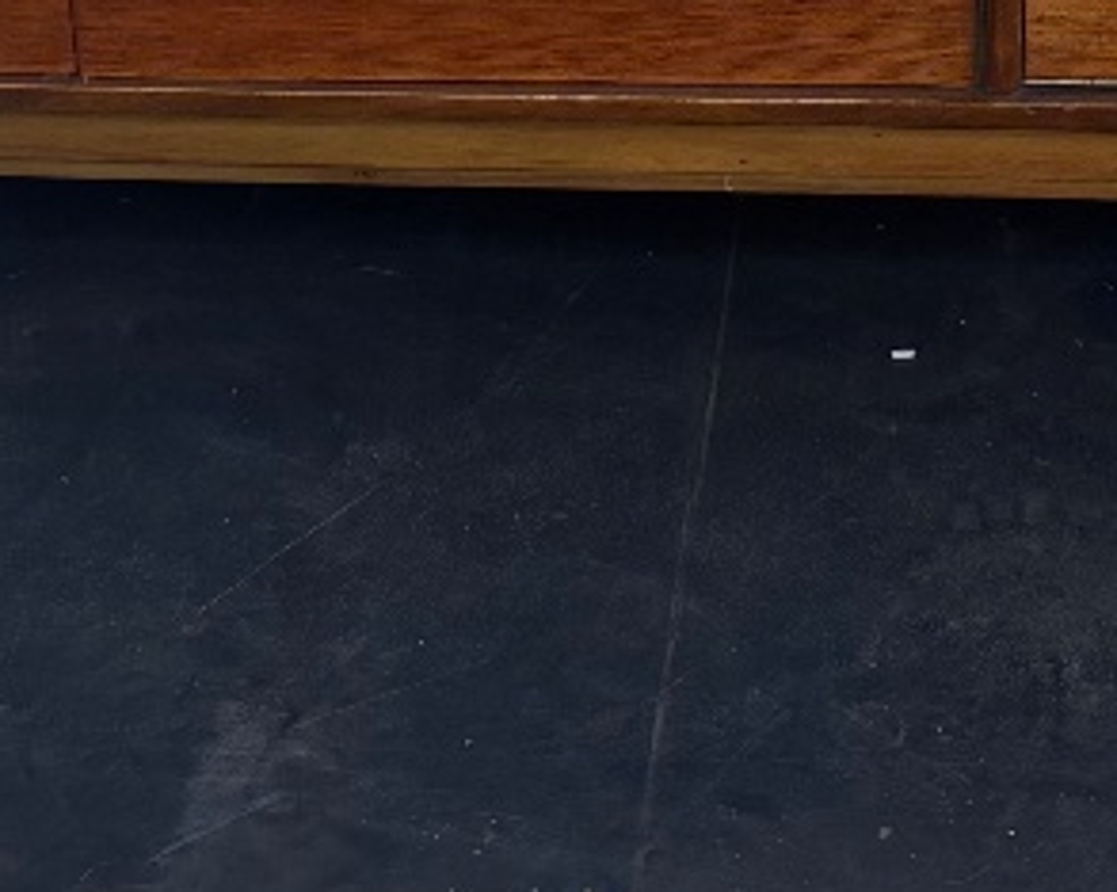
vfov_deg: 13.5
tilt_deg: -22.7
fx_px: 3436
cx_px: 1087
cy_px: -633
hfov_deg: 18.1
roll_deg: -1.5
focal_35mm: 104
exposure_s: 1/100
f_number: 1.6
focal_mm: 5.96
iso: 64
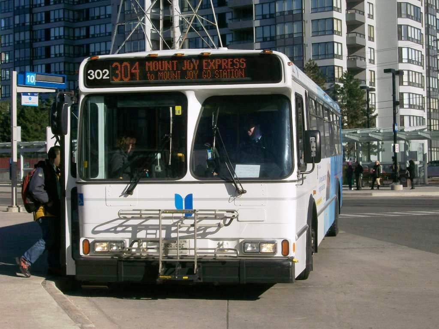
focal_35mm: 70
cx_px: 220
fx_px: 888
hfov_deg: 27.8
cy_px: 164
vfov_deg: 21.0
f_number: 6.7
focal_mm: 11.6
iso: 80
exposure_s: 1/555
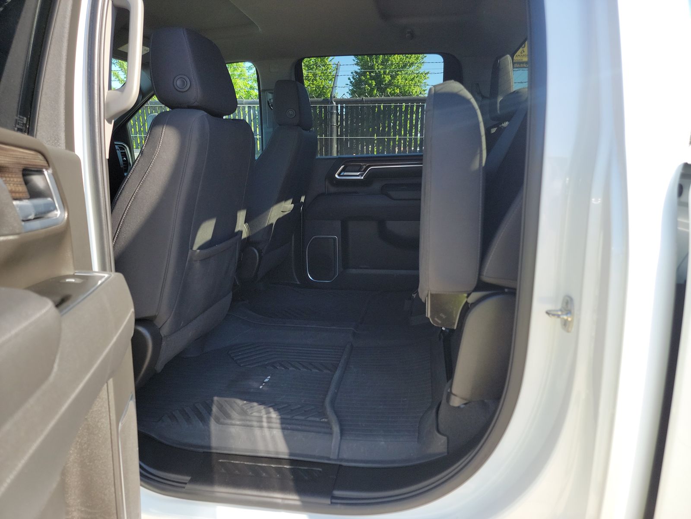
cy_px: 260
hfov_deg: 71.6
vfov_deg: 56.8
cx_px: 346
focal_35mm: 24
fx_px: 479
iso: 50
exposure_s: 1/137
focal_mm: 6.7
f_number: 1.8
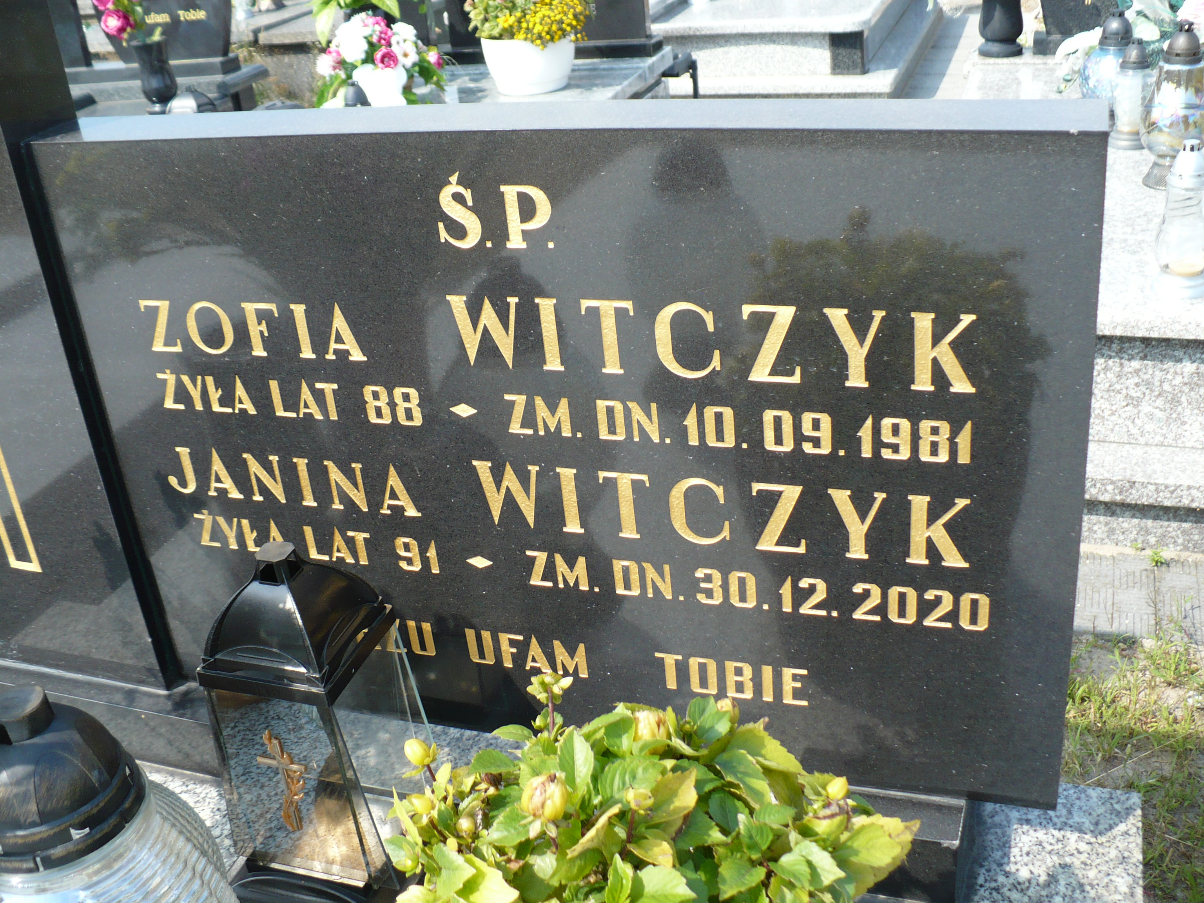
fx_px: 1287
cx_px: 602
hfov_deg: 50.1
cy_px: 452
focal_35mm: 37
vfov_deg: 38.7
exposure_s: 1/400
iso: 100
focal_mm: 6.1
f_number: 2.8
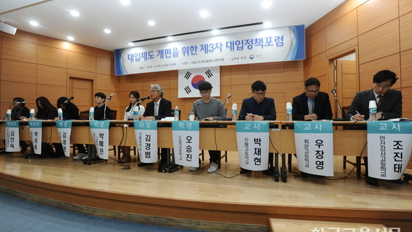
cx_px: 205
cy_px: 114
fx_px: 197
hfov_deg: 92.7
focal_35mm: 18
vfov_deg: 61.0
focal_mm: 17
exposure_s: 1/125
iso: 2000
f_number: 6.3
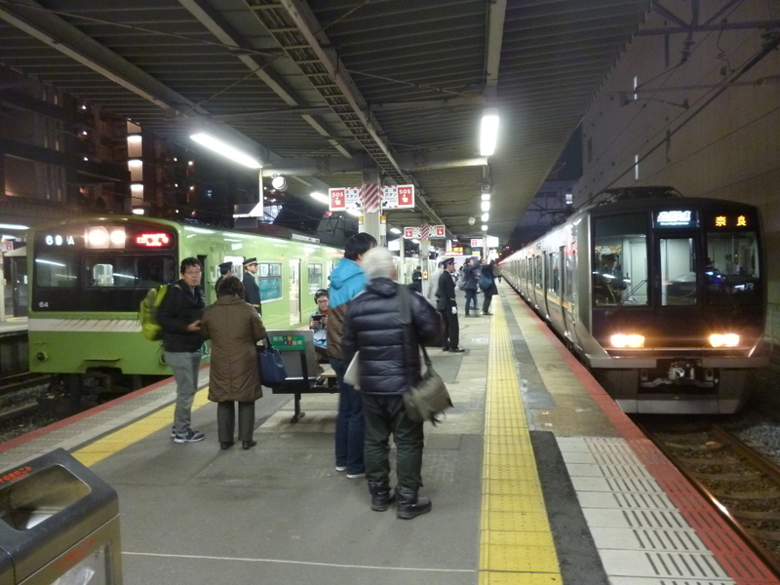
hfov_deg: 63.4
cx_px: 390
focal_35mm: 28
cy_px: 292
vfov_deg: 49.7
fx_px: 631
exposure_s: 1/6
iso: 400
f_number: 3.1
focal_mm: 5
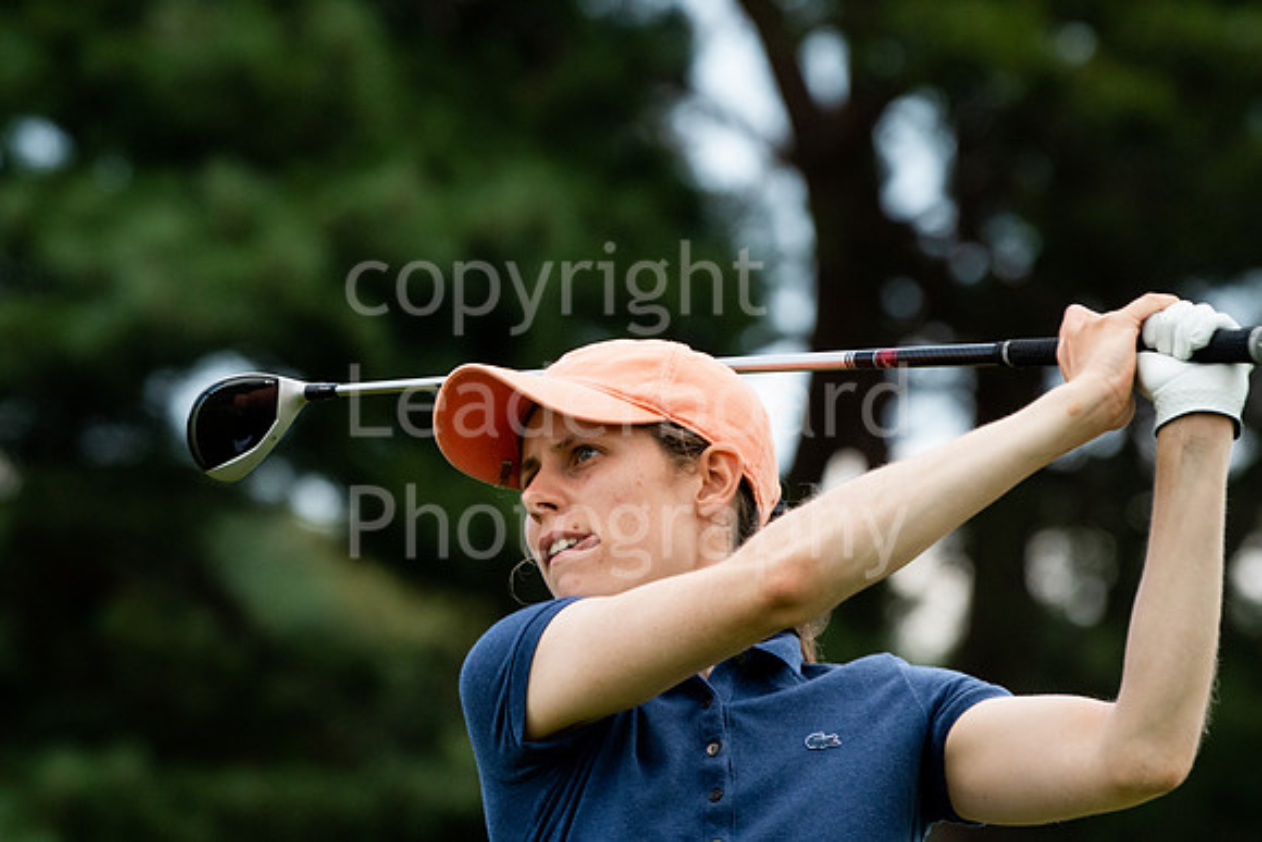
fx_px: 14726
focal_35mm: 420
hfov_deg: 4.9
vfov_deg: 3.3
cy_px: 421
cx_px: 631
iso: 1000
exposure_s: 1/1600
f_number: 6.3
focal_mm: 280
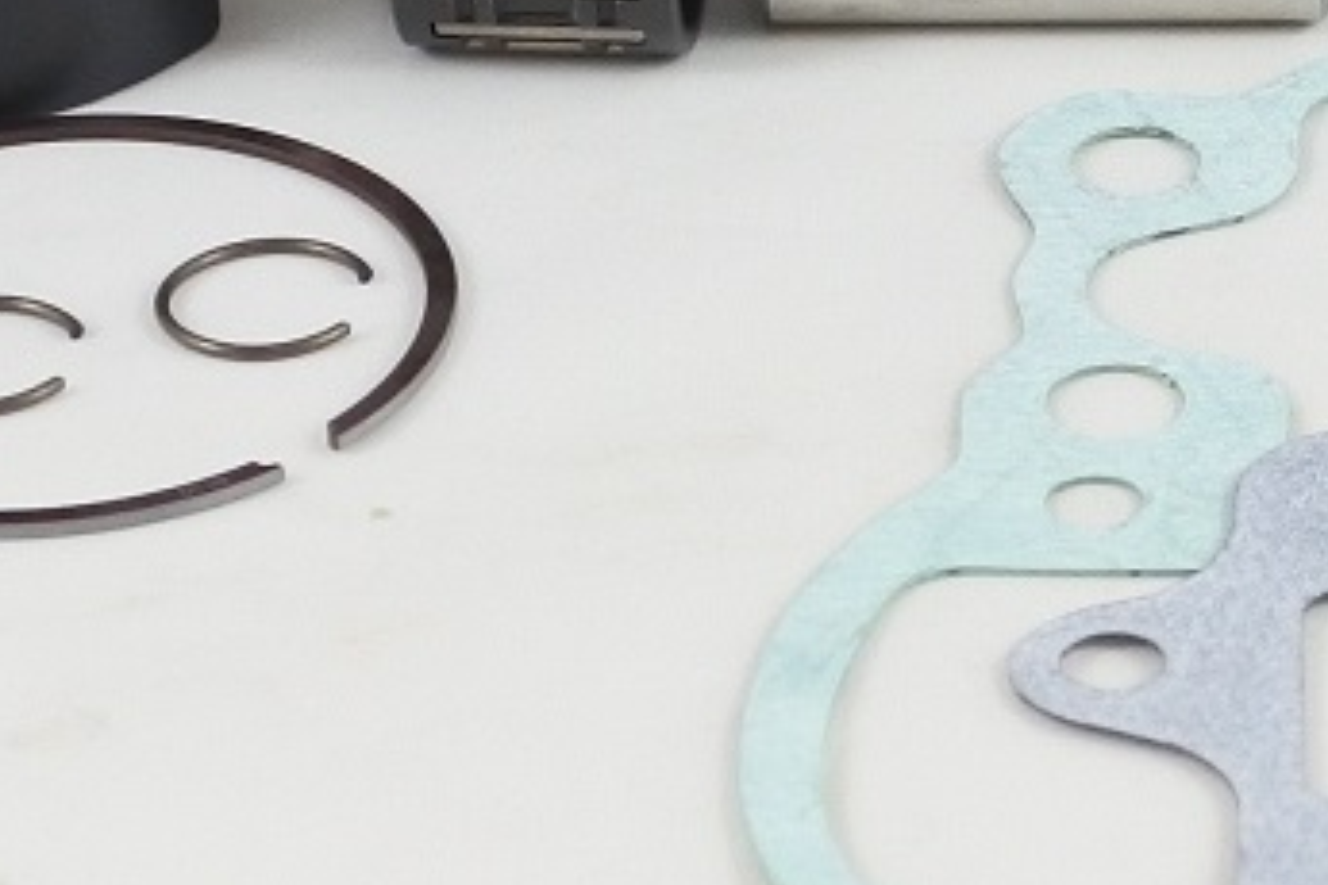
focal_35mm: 170
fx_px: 6271
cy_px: -641
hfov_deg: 12.0
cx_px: 1305
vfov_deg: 7.8
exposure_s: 1/125
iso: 450
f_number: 3.8
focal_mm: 12.6
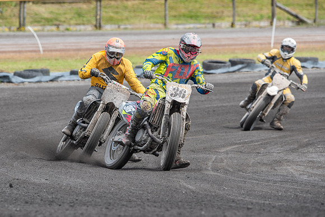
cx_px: 140
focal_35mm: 527
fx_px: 4759
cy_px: 114
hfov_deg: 3.9
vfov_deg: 2.6
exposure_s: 1/320
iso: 200
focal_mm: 360
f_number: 7.1
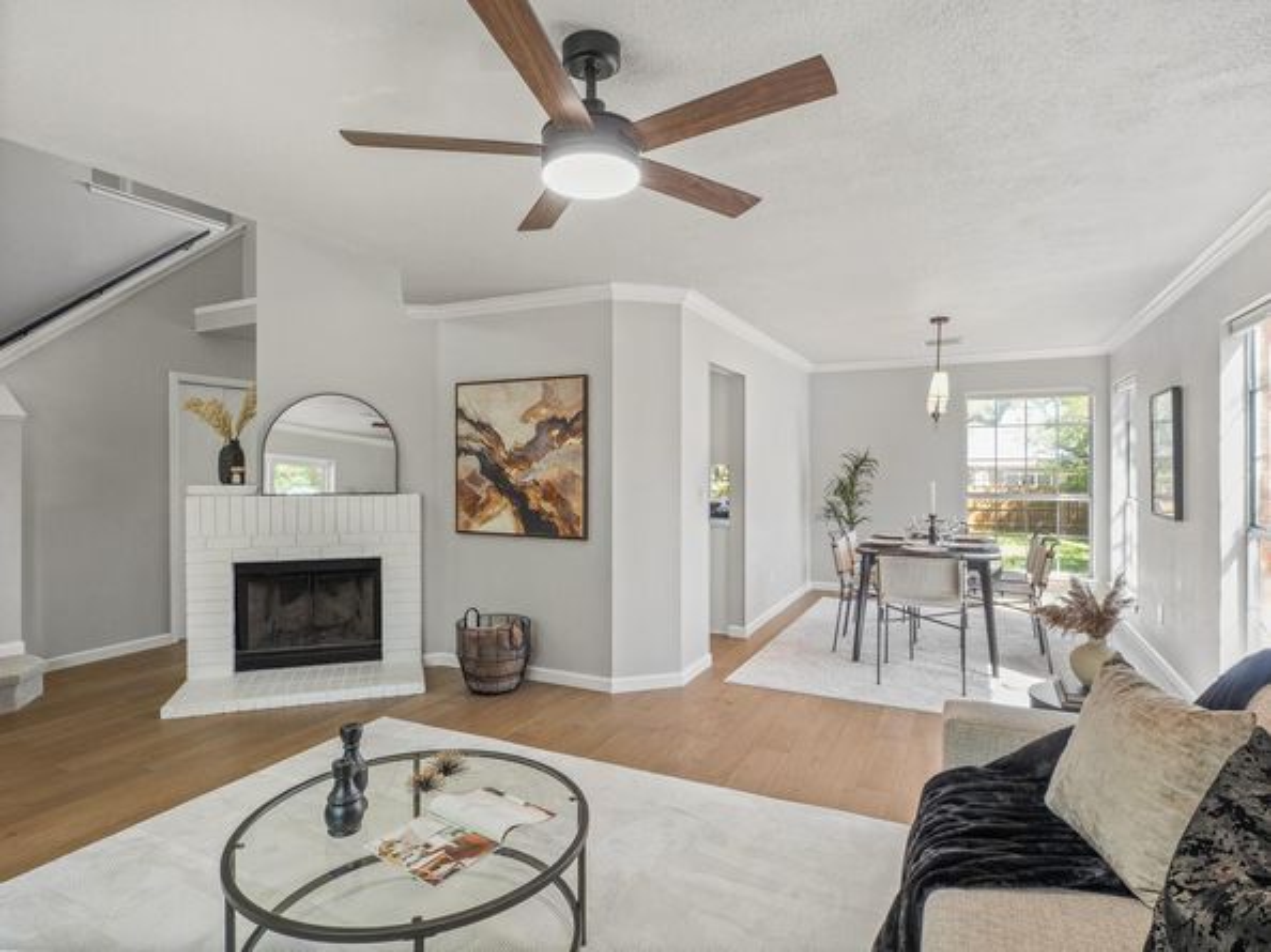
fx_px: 661
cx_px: 636
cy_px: 476
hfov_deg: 87.8
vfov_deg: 71.6
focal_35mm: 18
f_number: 8
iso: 100
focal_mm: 9
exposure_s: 1/1.25
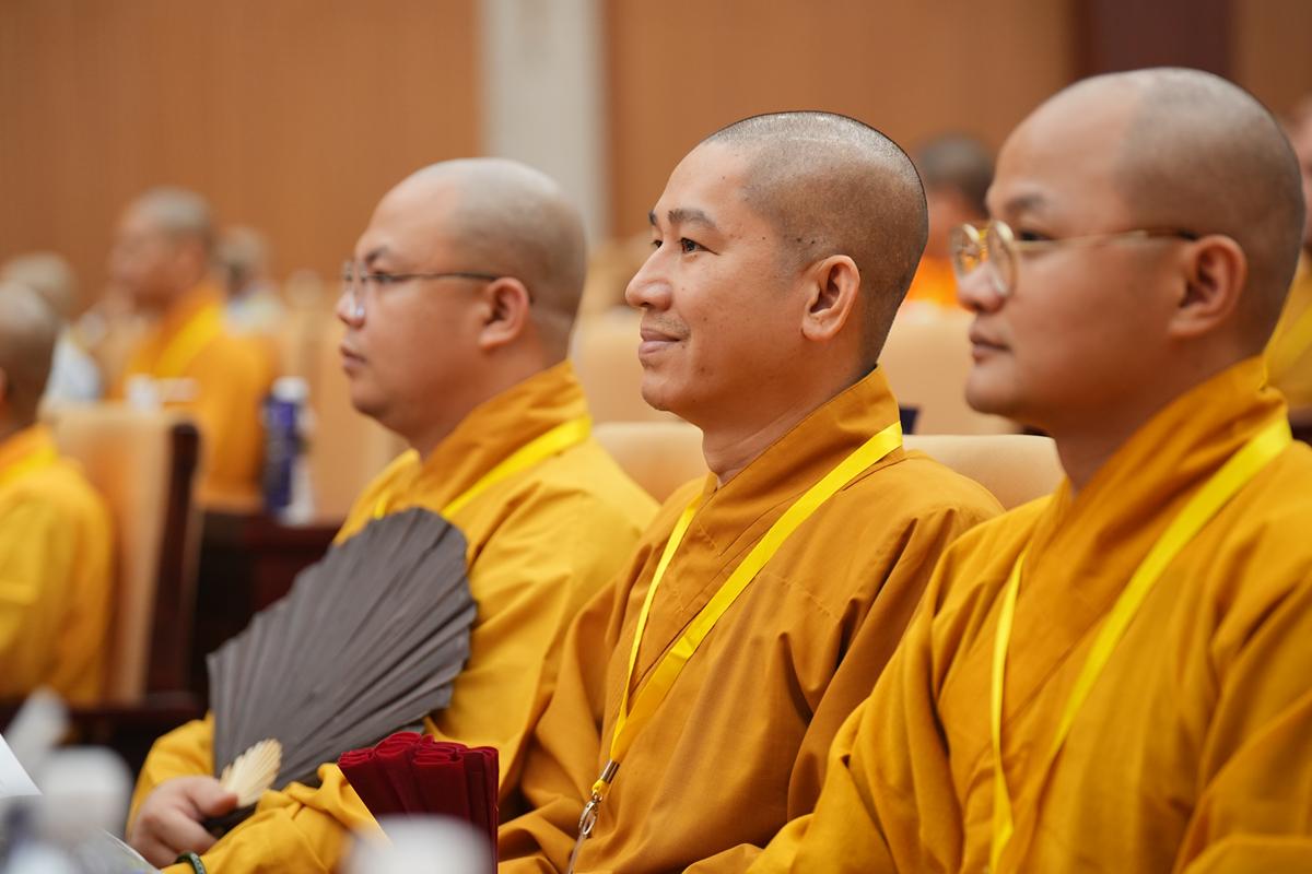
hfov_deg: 19.3
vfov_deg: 12.9
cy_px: 437
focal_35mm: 106
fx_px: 3863
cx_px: 656
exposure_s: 1/125
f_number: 2.8
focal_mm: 106
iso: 1250
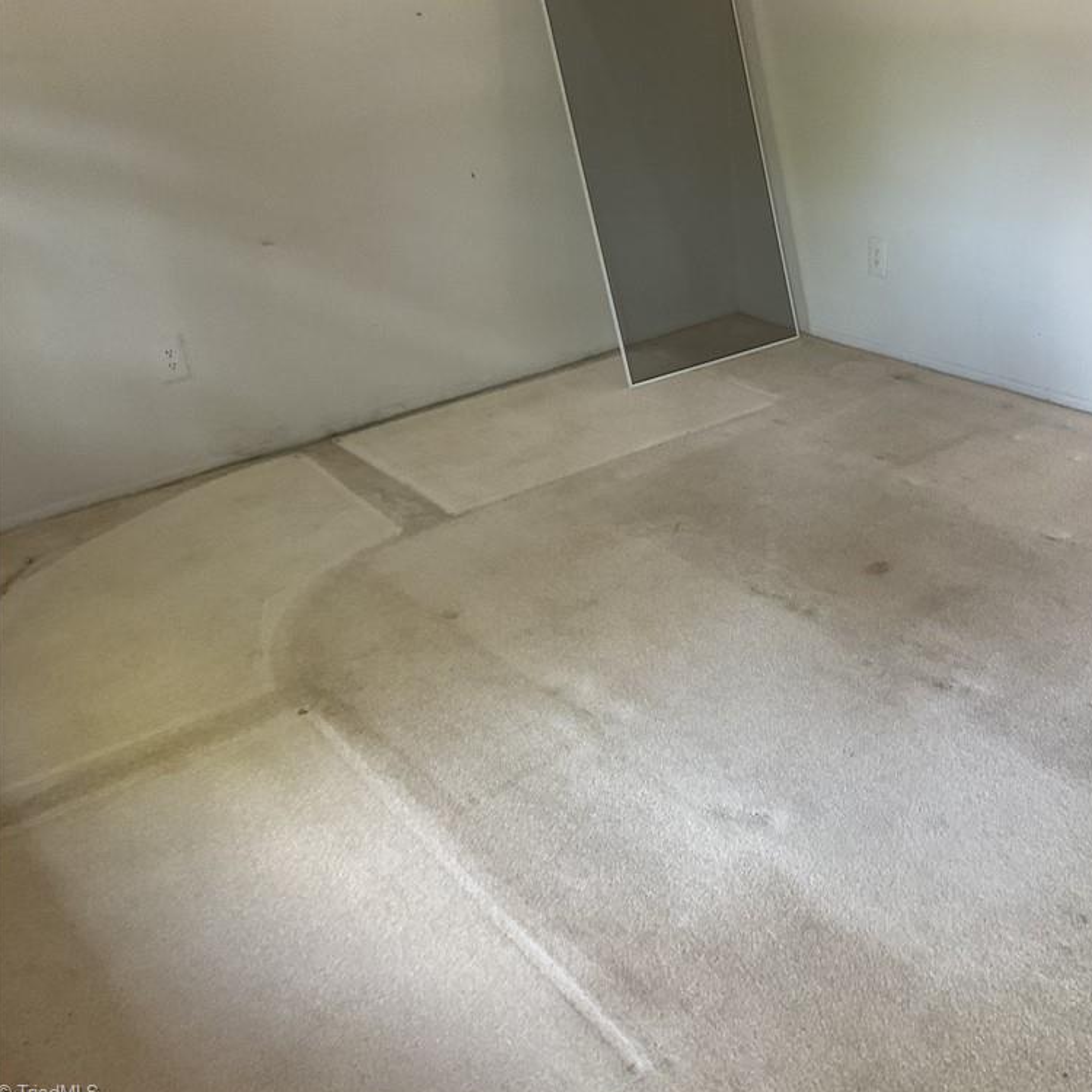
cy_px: 547
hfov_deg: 46.4
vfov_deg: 47.2
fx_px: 1249
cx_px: 740
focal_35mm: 35
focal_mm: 3
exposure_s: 1/60
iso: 125
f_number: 1.8
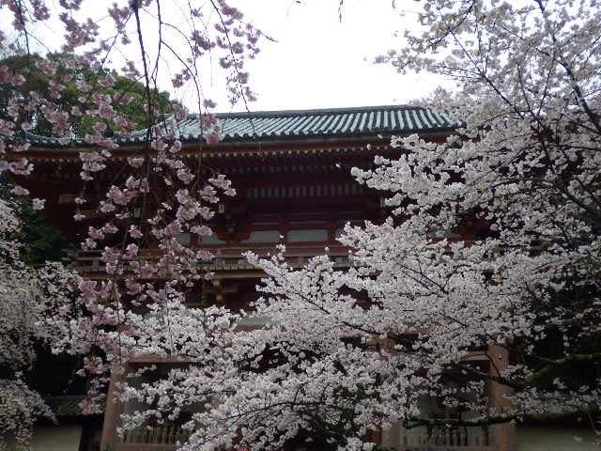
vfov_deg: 36.8
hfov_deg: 47.9
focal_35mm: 39
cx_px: 300
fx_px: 677
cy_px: 226
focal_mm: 6.9
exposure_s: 1/200
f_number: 3.7
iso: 125
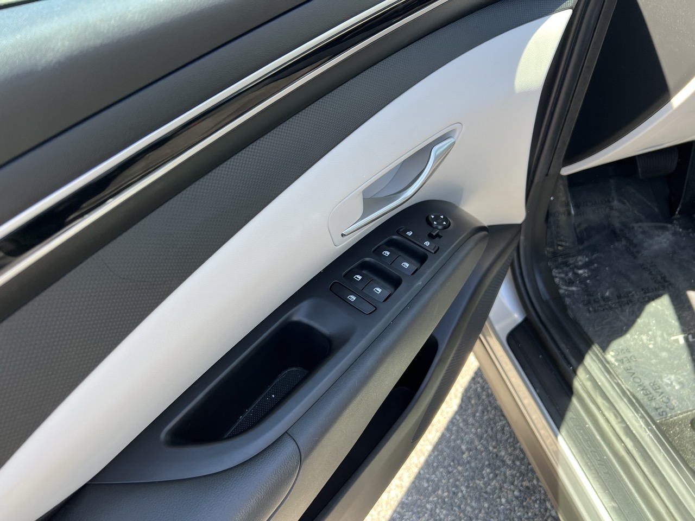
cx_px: 348
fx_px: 522
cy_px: 260
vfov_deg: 53.1
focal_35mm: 26
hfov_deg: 67.3
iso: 40
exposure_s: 1/227
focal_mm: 5.7
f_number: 1.5
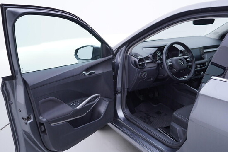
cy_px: 76
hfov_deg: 53.1
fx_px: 228
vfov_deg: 36.9
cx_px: 114
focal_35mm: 36
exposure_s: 1/50
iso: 125
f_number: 3.2
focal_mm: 24
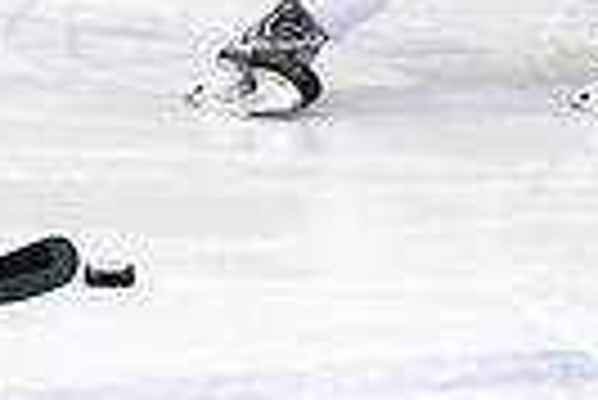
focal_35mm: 975
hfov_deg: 2.1
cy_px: -47
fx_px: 16213
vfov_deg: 1.4
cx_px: -437
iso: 2000
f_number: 3.2
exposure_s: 1/800
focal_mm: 92
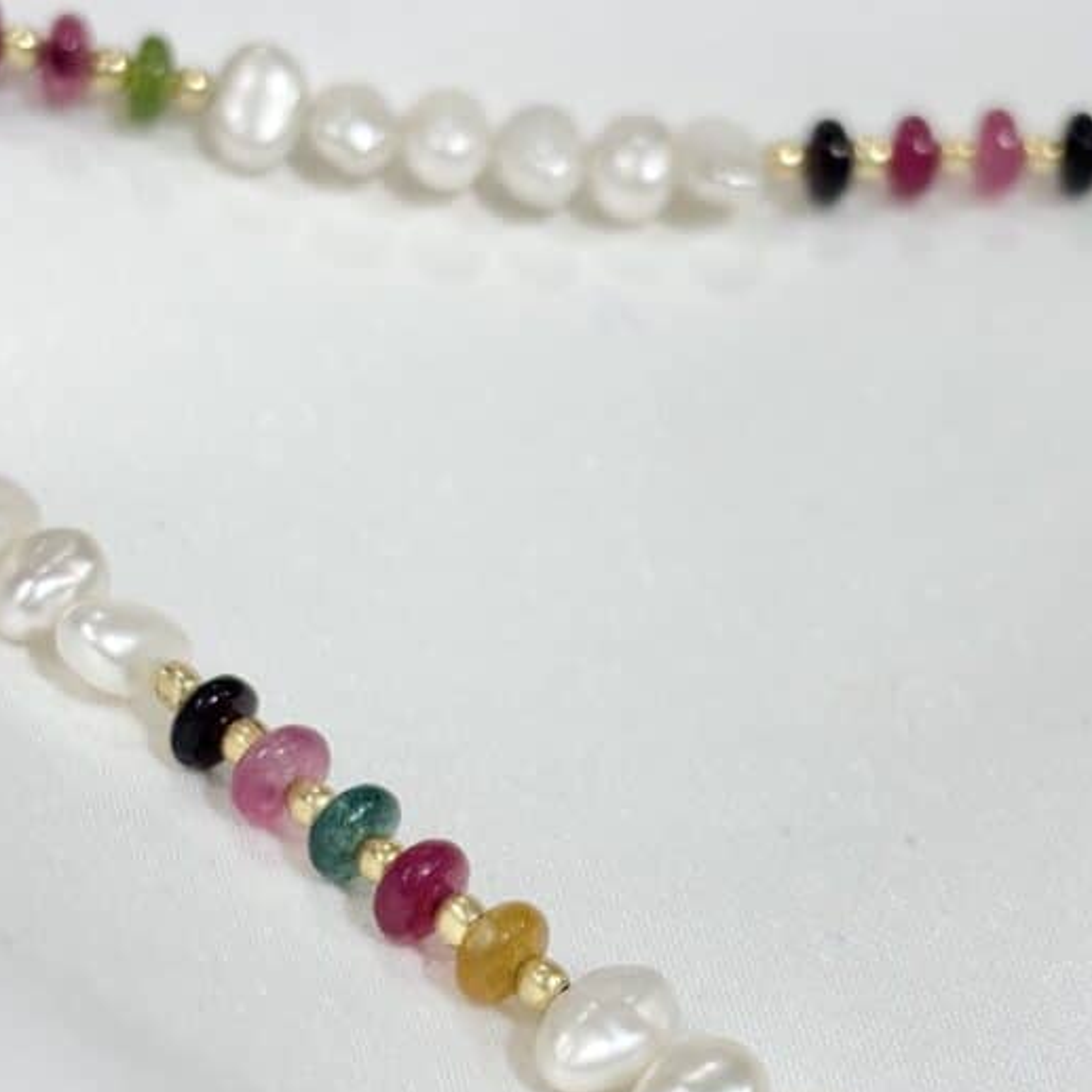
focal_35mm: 91
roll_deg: +4.9
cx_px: 655
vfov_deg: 19.1
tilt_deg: -39.1
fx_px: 3248
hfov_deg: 19.1
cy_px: 640
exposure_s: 1/241
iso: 32
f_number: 1.6
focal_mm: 5.96
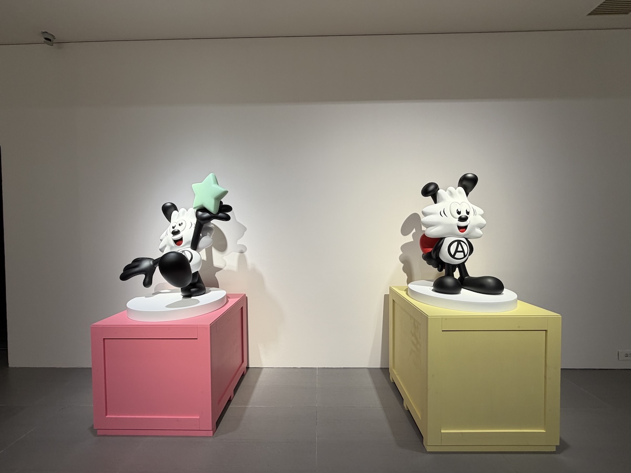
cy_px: 236
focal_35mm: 14
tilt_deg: -1.3
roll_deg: +0.6
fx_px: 255
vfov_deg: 85.7
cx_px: 316
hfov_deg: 102.1
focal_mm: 2.22
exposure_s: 1/120
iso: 100
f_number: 2.2
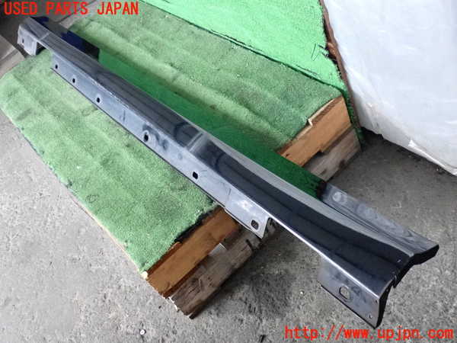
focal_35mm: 41
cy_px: 172
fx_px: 541
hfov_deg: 45.8
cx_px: 228
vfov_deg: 35.1
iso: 1600
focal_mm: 7.31
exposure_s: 1/125
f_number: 2.8
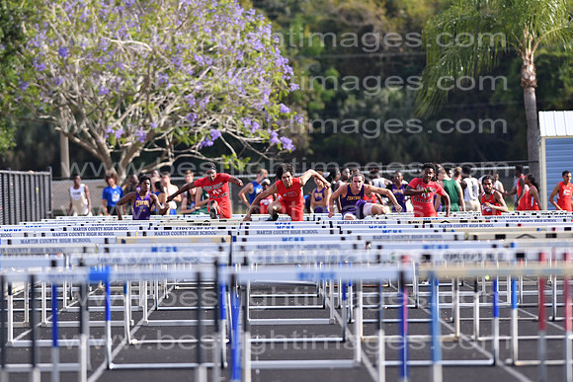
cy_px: 191
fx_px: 7164
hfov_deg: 4.6
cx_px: 286
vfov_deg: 3.1
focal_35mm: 450
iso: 400
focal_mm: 300
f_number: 4
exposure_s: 1/3200
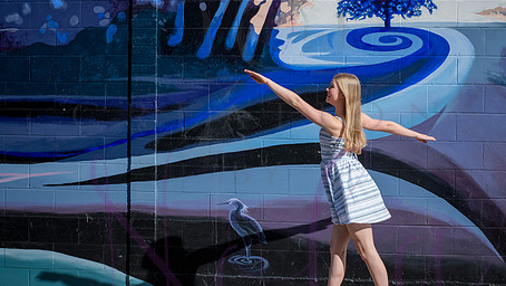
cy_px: 170
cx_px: 278
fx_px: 1436
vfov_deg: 11.3
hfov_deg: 20.0
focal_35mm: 107
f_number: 9
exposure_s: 1/1000
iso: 400
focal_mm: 80
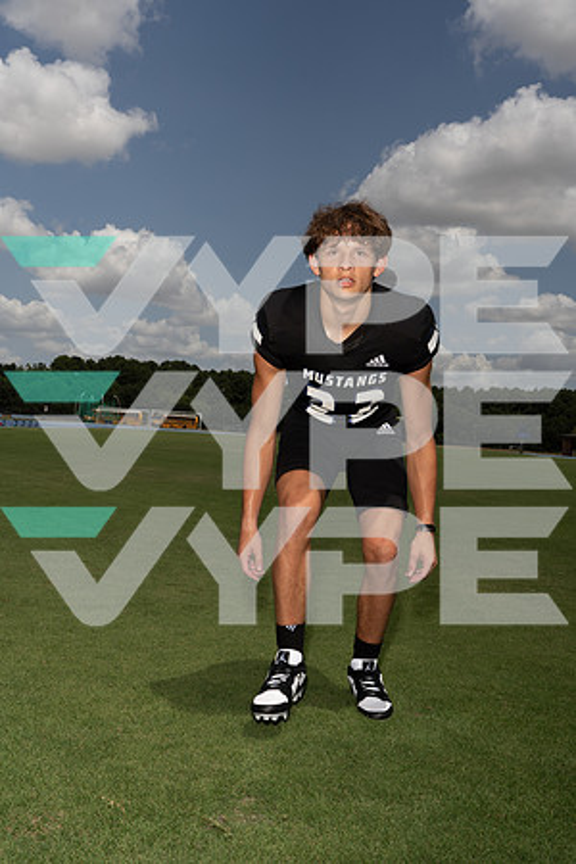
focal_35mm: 37
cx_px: 288
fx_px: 888
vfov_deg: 51.9
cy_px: 432
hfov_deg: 35.9
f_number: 14
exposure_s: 1/250
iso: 100
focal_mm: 37
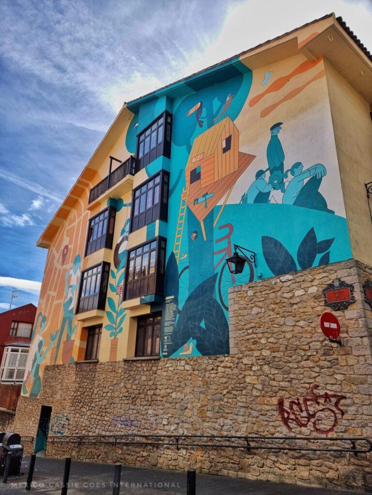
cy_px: 248
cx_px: 186
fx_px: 344
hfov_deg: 56.8
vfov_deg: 71.6
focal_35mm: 24
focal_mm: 6.7
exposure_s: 1/848
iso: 50
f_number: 1.8
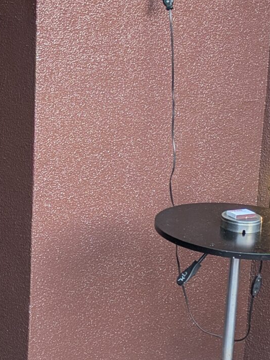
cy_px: 135
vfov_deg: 21.7
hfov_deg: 16.3
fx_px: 935
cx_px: 37
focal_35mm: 90
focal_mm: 5.43
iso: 52
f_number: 1.89
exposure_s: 1/120
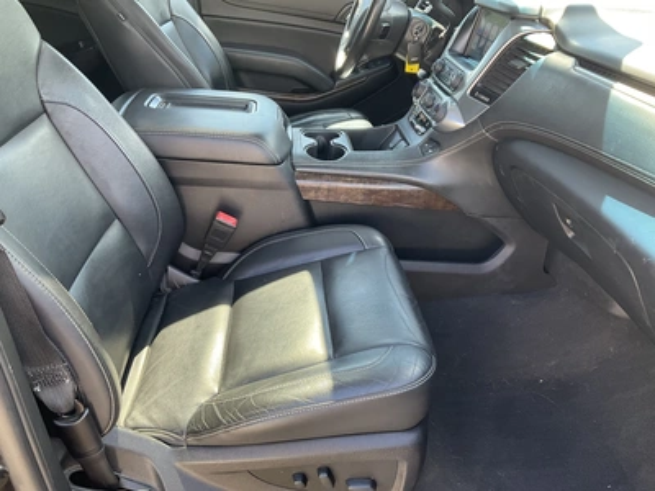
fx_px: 549
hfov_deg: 61.7
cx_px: 328
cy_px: 246
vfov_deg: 48.2
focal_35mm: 29
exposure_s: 1/122
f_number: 1.8
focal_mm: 3
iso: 64
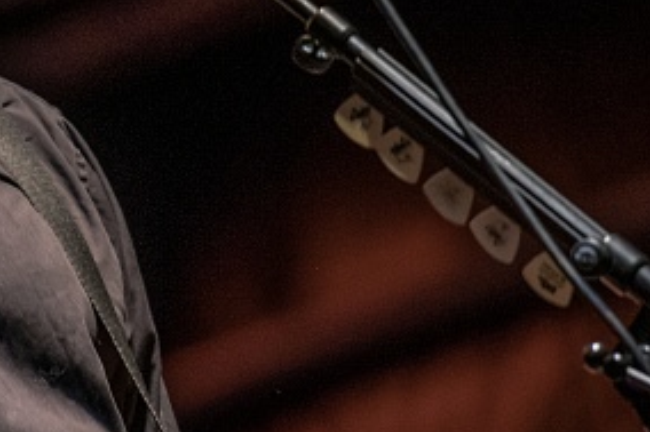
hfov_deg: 2.7
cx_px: 124
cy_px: 50
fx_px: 13714
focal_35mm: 760
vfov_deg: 1.8
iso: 1250
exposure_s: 1/100
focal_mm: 200
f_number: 2.8
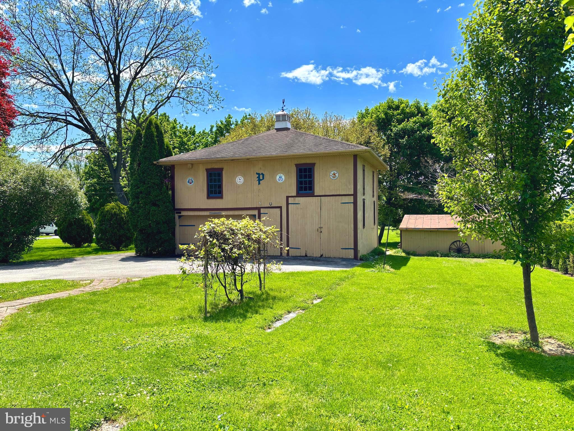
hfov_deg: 67.3
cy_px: 216
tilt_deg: +0.1
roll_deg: +0.8
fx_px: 431
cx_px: 287
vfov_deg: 53.1
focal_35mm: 26
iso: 50
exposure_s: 1/2857
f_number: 1.6
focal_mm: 5.96
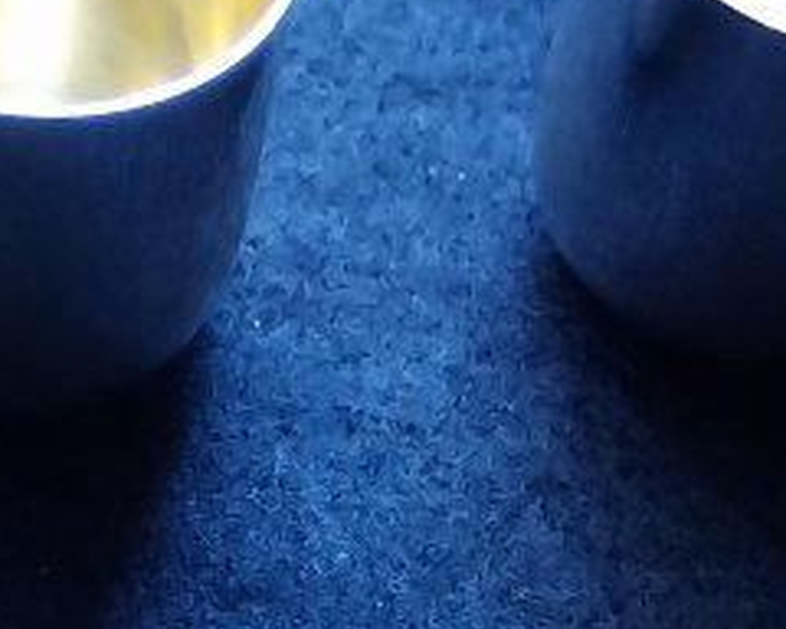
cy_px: 167
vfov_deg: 12.1
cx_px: -95
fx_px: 2954
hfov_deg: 14.8
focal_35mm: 127
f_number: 1.8
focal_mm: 4
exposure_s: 1/25
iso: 320
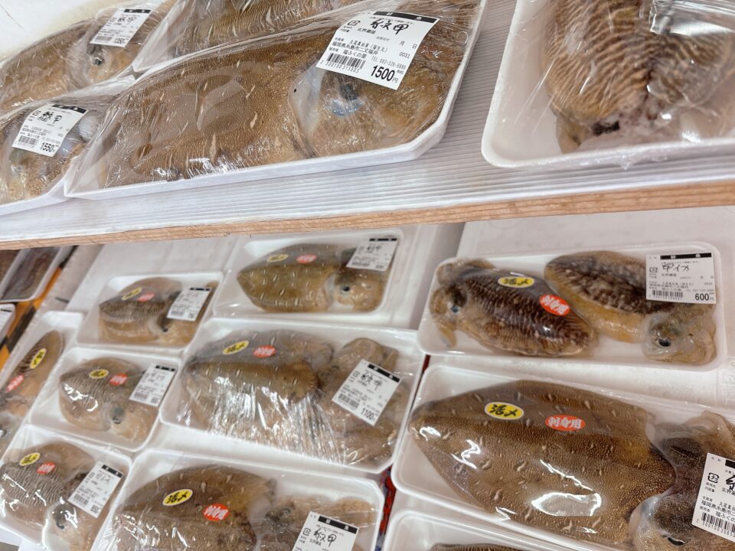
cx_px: 368
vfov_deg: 53.1
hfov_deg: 67.3
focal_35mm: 26
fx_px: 552
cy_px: 276
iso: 64
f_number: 1.6
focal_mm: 5.96
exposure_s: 1/60
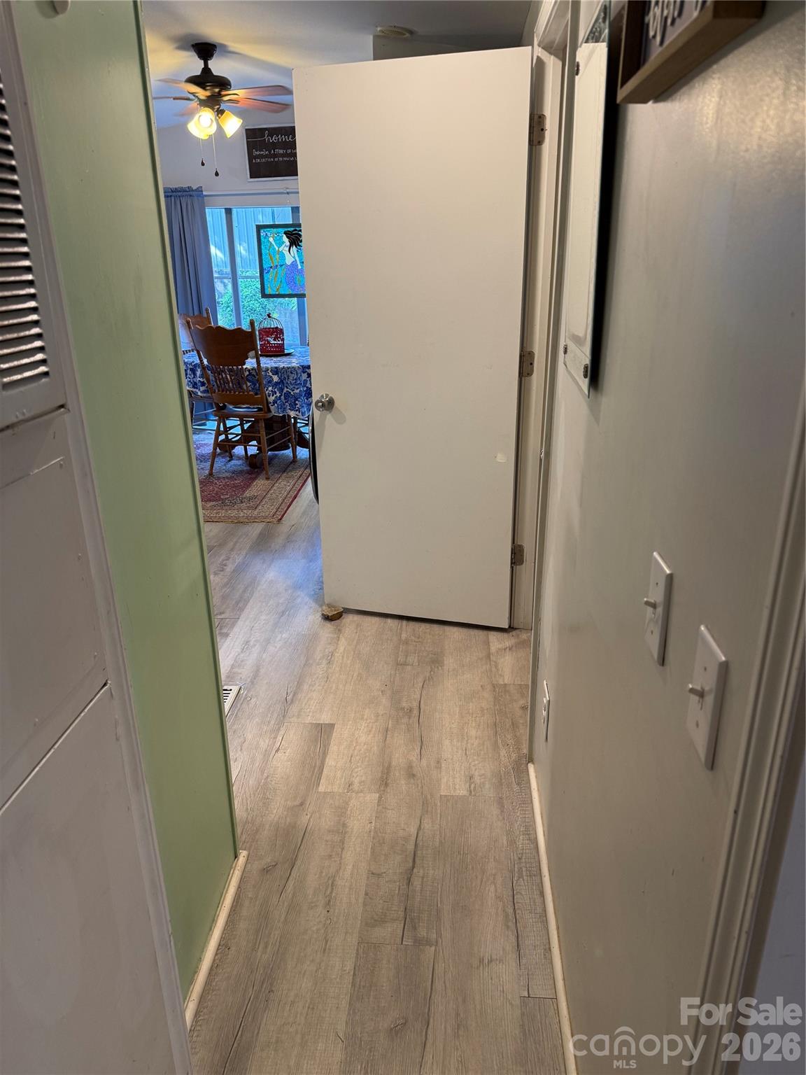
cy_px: 538
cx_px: 403
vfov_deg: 71.6
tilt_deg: -19.4
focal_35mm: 24
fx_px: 745
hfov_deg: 56.8
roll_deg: +0.8
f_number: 1.78
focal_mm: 6.76
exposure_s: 1/60
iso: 160
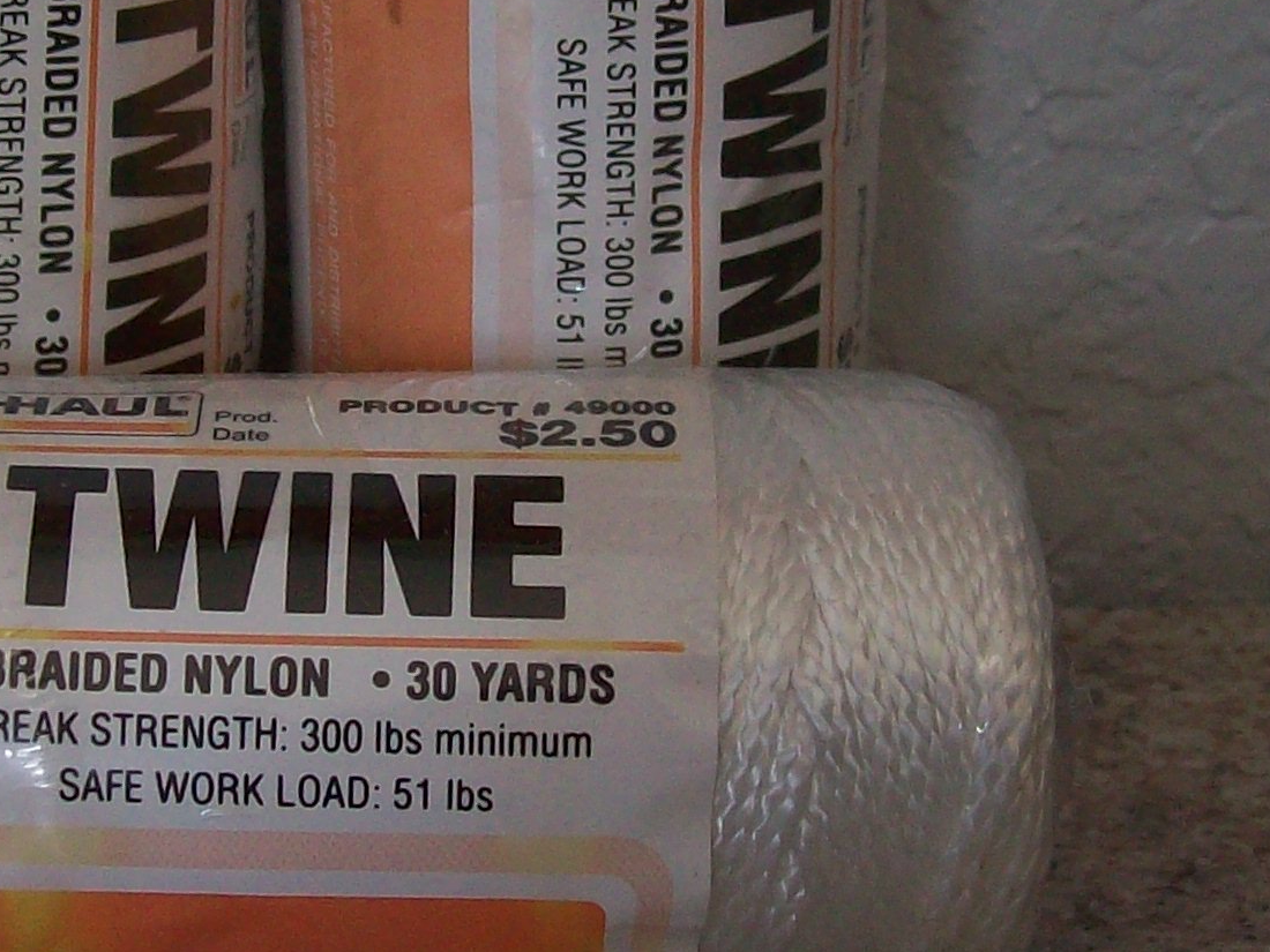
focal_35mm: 100
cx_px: 402
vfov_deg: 14.8
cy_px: 313
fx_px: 3669
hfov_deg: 19.6
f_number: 2.7
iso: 80
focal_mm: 6
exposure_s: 1/150
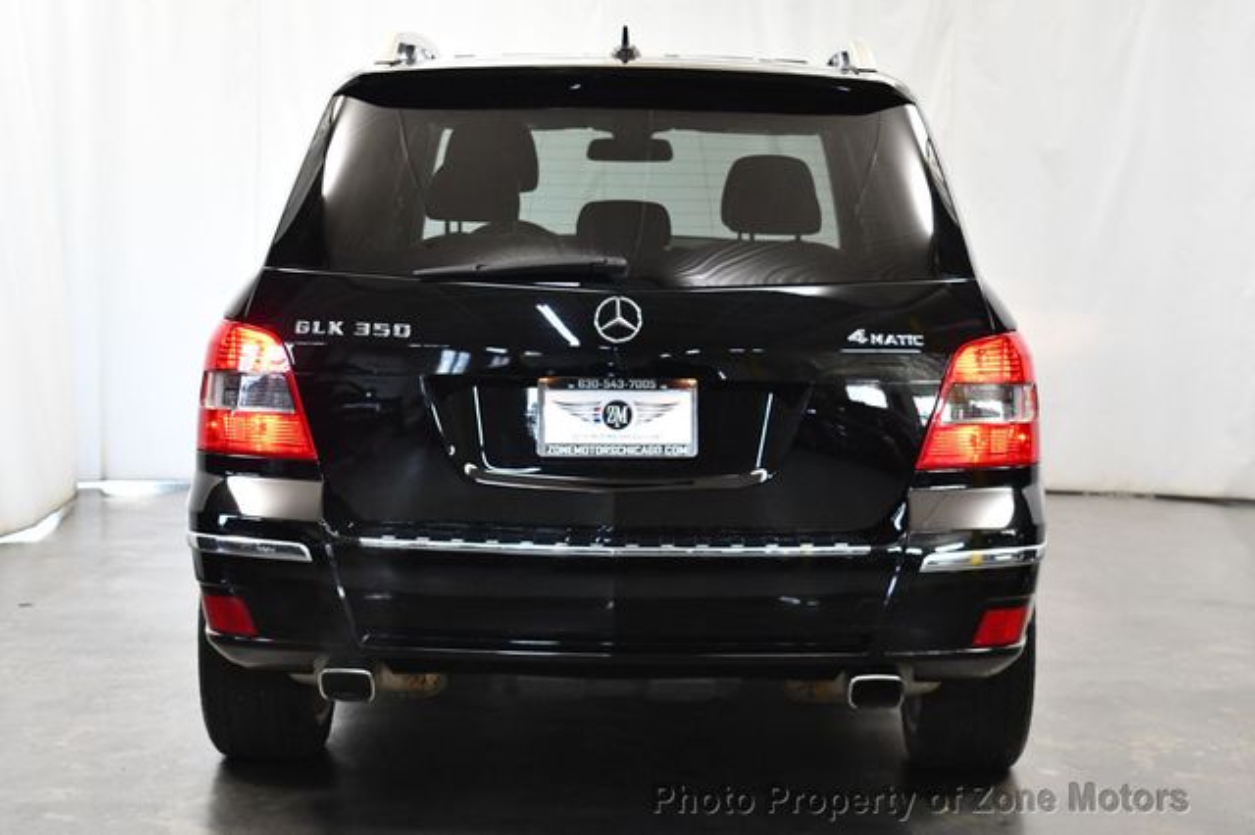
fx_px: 2404
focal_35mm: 69
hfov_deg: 29.3
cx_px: 628
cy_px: 418
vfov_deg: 19.7
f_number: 5.3
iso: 3200
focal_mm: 46
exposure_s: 1/125
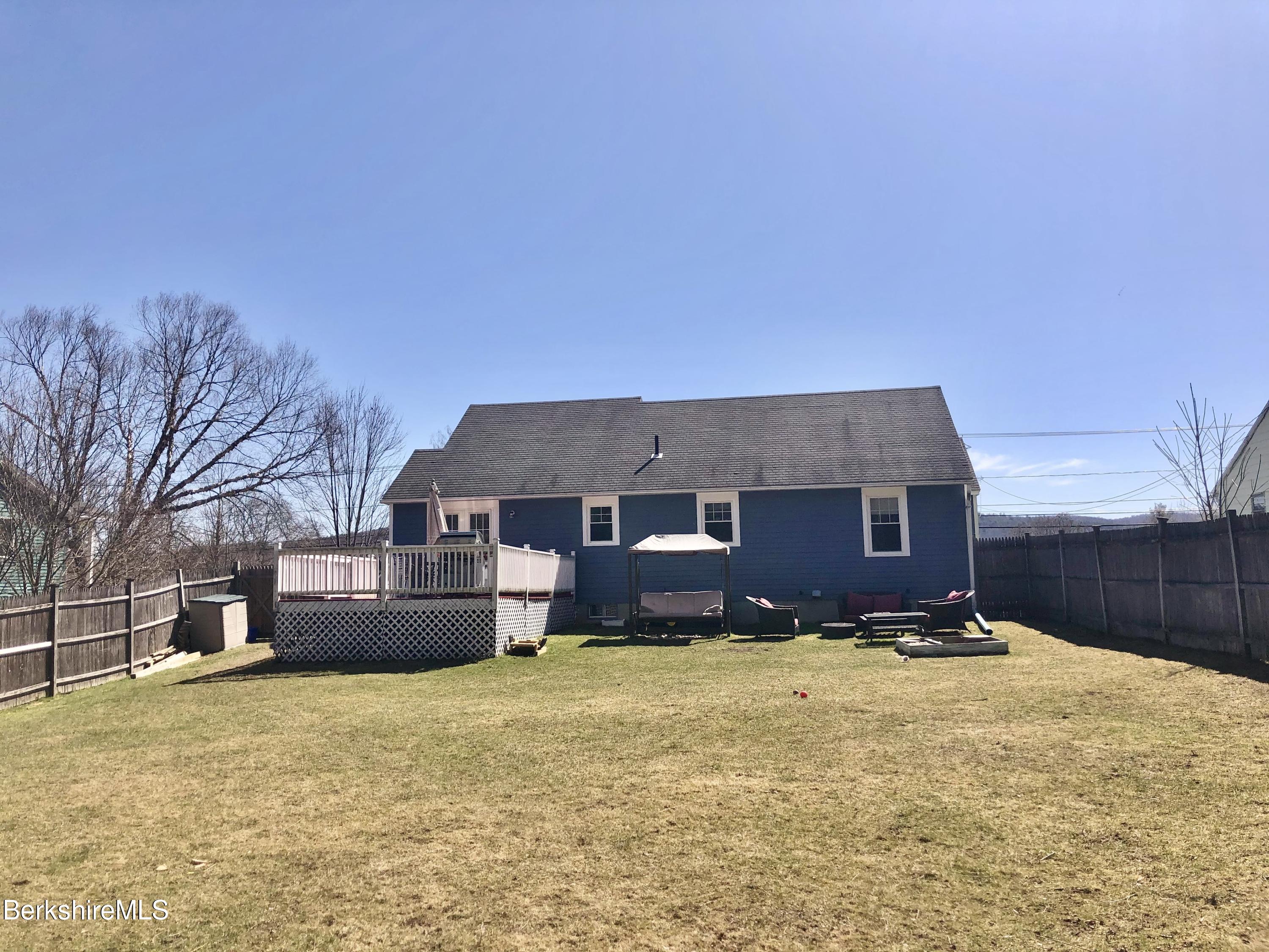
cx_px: 634
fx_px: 1026
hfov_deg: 63.4
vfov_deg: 49.7
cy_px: 476
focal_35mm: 28
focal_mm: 3.99
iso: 20
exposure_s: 1/2288
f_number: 1.8
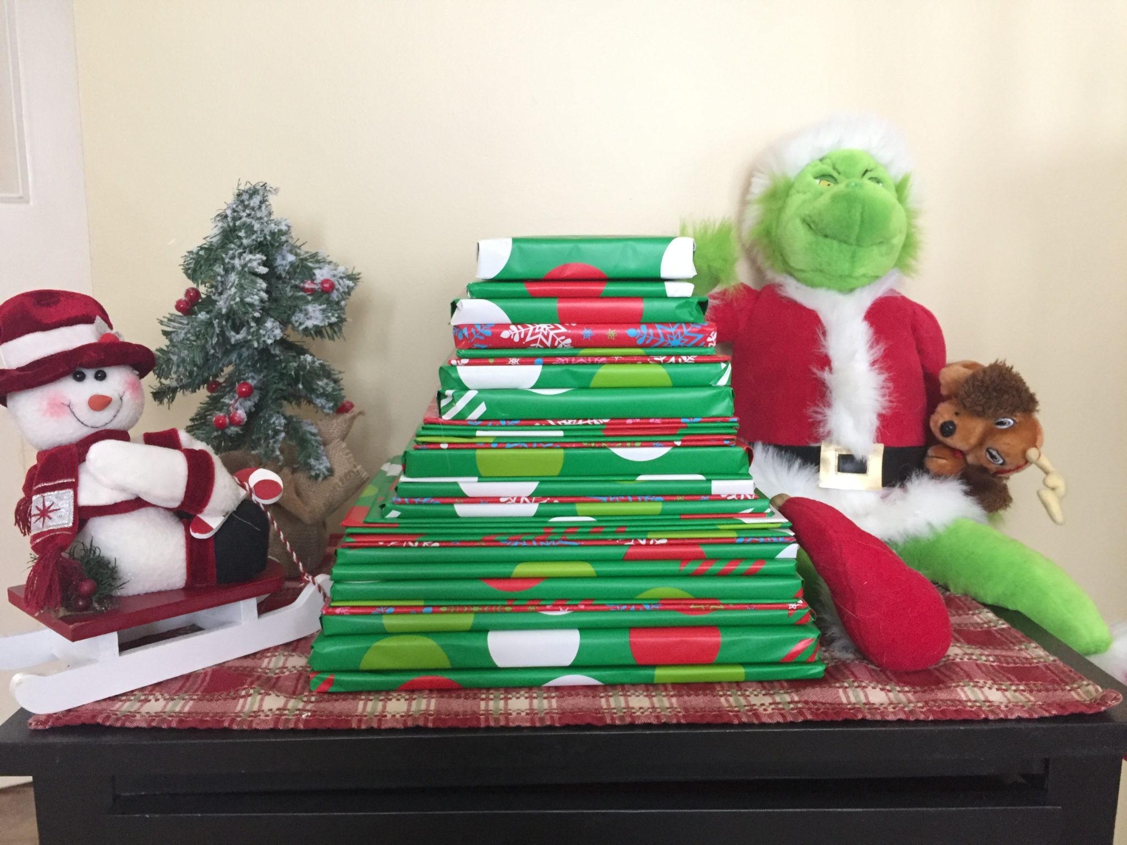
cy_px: 422
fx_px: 944
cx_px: 564
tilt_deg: -10.3
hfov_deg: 61.7
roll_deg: +0.6
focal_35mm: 29
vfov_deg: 48.2
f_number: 2.2
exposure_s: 1/30
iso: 200
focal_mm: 4.15
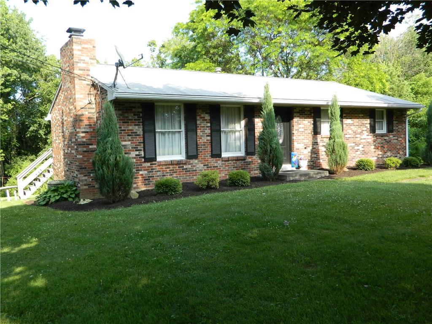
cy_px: 162
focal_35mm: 31
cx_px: 216
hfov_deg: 58.4
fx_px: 387
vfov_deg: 45.4
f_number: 3.2
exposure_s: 1/160
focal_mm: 5.6
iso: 80
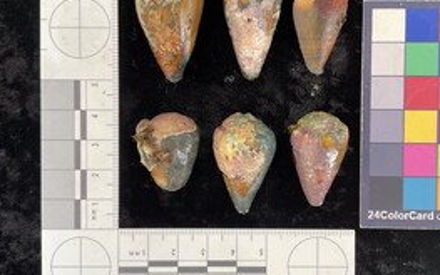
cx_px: 248
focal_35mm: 41
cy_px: 133
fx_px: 491
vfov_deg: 31.2
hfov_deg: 48.1
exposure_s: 1/60
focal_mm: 3
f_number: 1.8
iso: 40
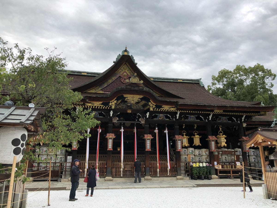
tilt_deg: +15.0
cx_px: 138
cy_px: 104
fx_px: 232
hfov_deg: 61.7
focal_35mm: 29
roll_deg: +0.0
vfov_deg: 48.2
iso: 20
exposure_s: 1/1412
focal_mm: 3.99
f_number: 1.8
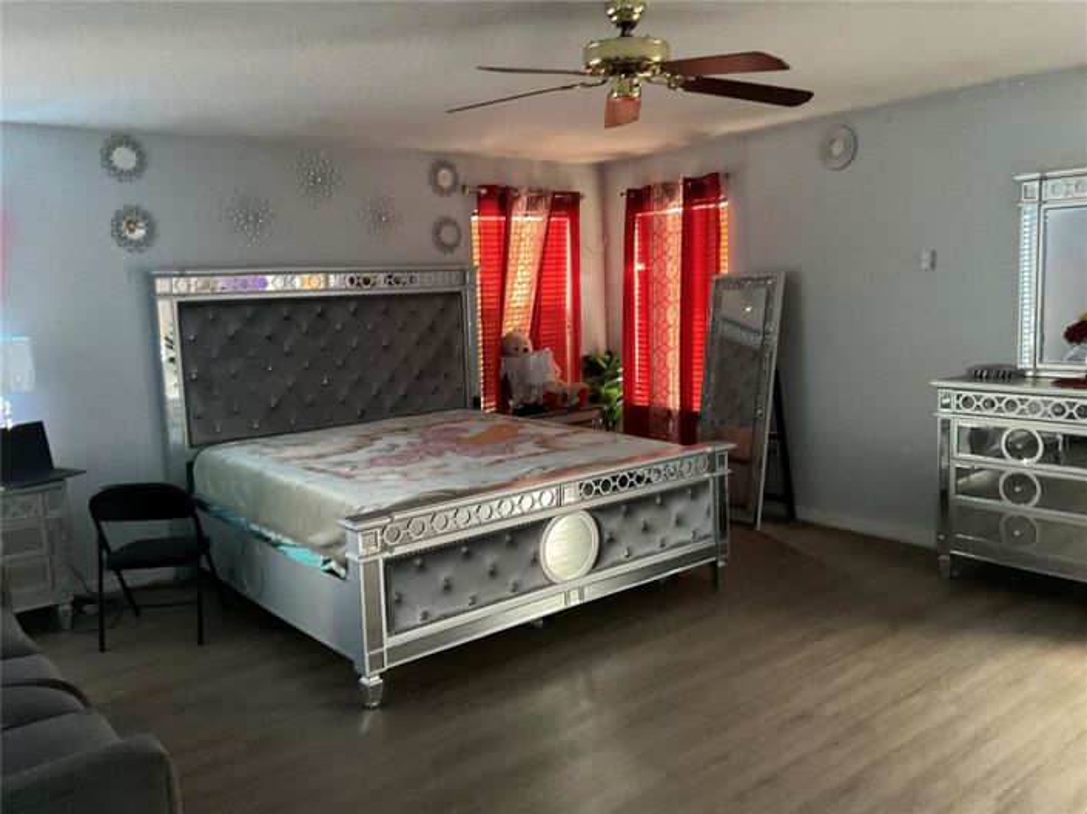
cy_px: 407
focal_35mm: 29
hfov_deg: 61.7
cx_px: 544
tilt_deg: -7.3
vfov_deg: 48.2
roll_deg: +2.3
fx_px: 910
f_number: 1.8
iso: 500
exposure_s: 1/24
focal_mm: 3
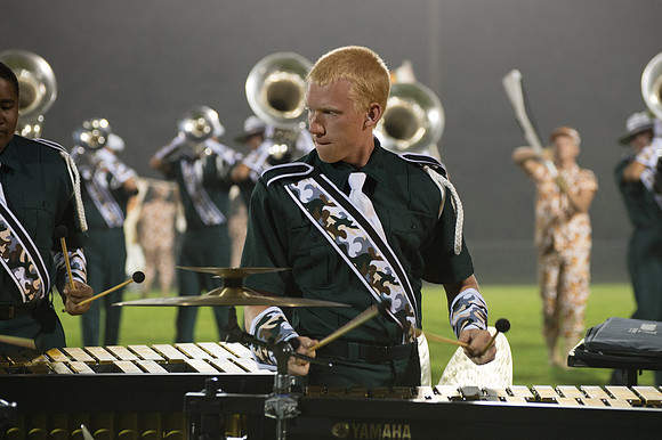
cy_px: 235
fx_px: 2871
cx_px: 359
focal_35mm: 156
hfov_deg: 13.2
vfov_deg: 8.8
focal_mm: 122
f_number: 4.8
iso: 3200
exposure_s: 1/160
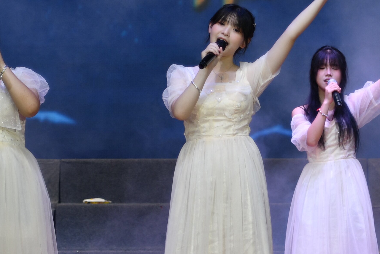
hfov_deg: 8.4
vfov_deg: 5.6
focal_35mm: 244
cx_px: 130
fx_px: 2576
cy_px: 26
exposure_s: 1/125
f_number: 2.8
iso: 64
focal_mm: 52
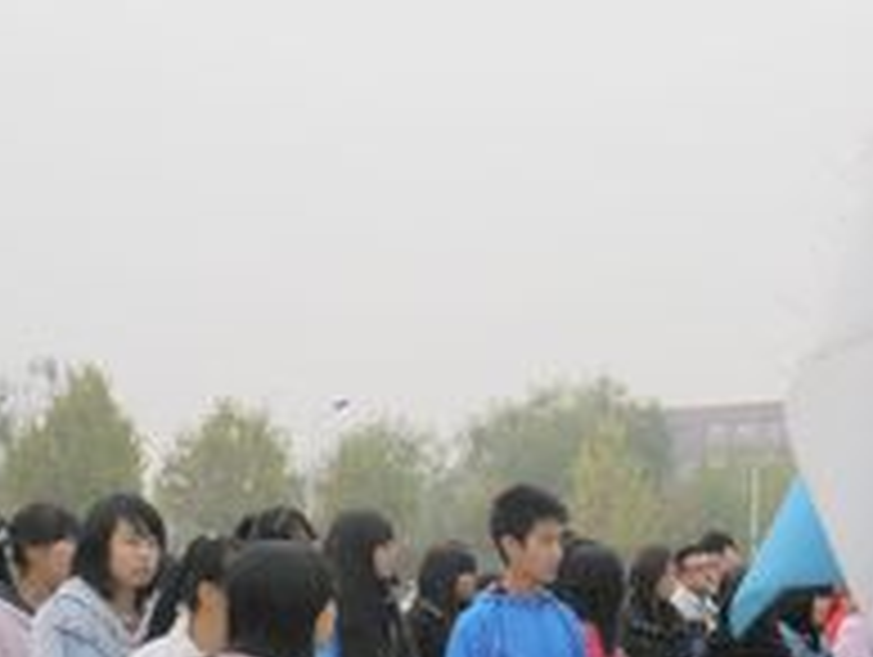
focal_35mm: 80
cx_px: 711
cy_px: 529
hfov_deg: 24.0
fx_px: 2020
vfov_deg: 18.3
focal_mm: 6.6
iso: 64
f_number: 3.5
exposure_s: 1/160
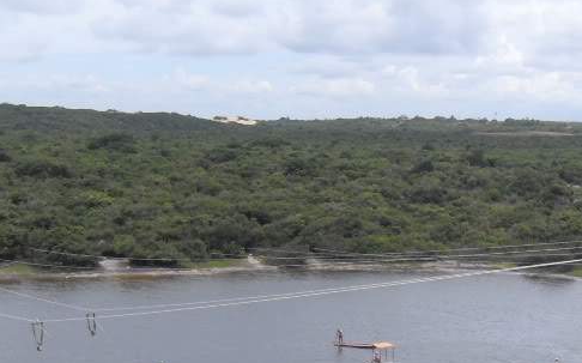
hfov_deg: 26.8
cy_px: 302
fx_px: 1205
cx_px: 439
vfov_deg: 17.0
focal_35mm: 76
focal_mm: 6.3
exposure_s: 1/250
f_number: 7
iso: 80
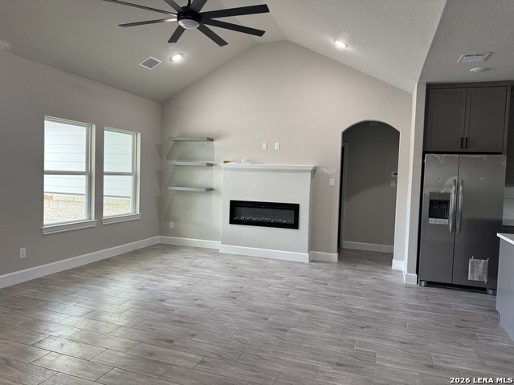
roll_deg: -1.8
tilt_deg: -2.7
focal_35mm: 24
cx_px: 257
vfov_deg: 56.8
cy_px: 192
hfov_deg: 71.6
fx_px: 356
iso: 160
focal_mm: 6.76
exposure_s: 1/120
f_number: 1.78
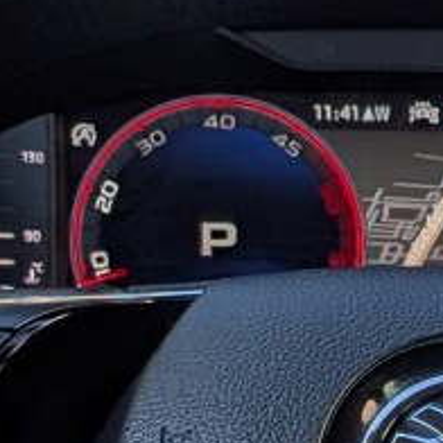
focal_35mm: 173
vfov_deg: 10.1
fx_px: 2505
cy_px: 366
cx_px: 502
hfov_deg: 10.0
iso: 31
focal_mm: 4.53
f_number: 1.7
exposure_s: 1/341
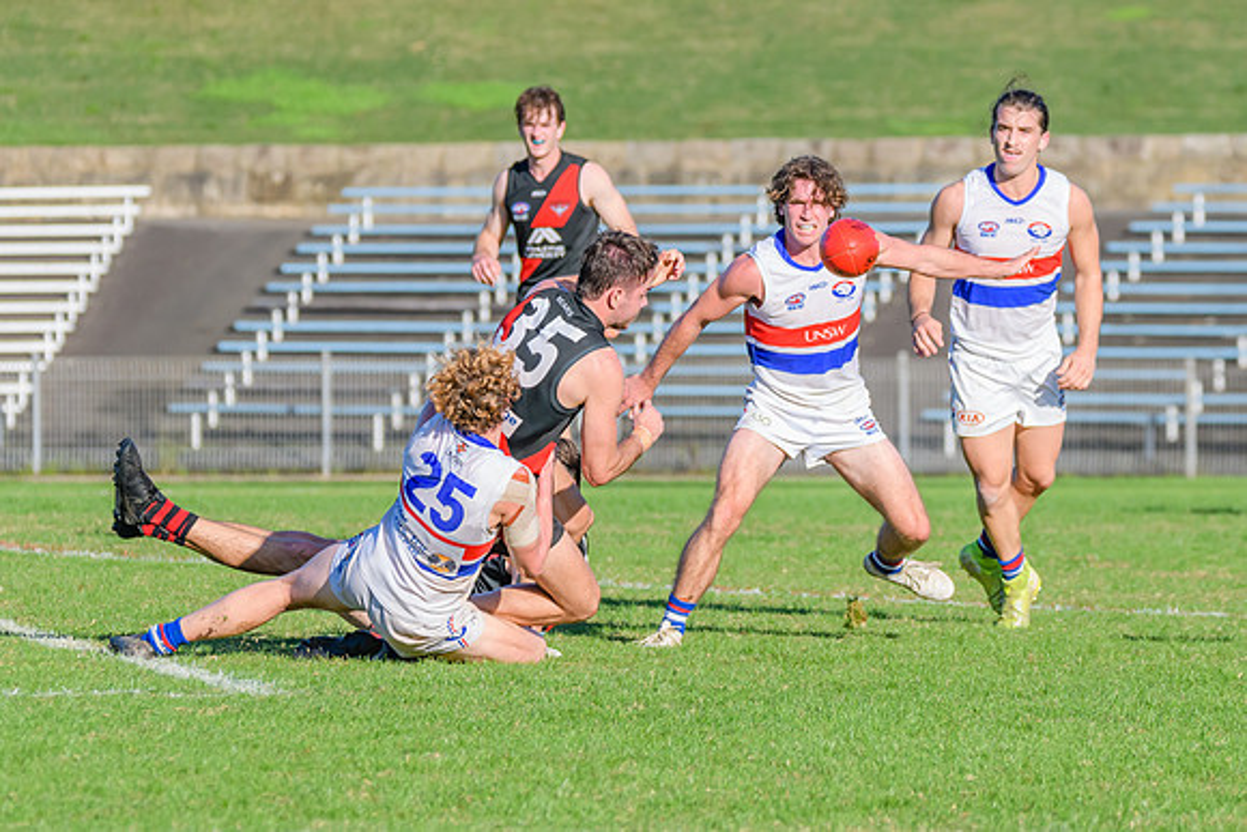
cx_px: 614
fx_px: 15096
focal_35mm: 436
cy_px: 427
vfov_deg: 3.2
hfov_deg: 4.7
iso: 800
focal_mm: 260
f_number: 7.1
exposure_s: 1/2000
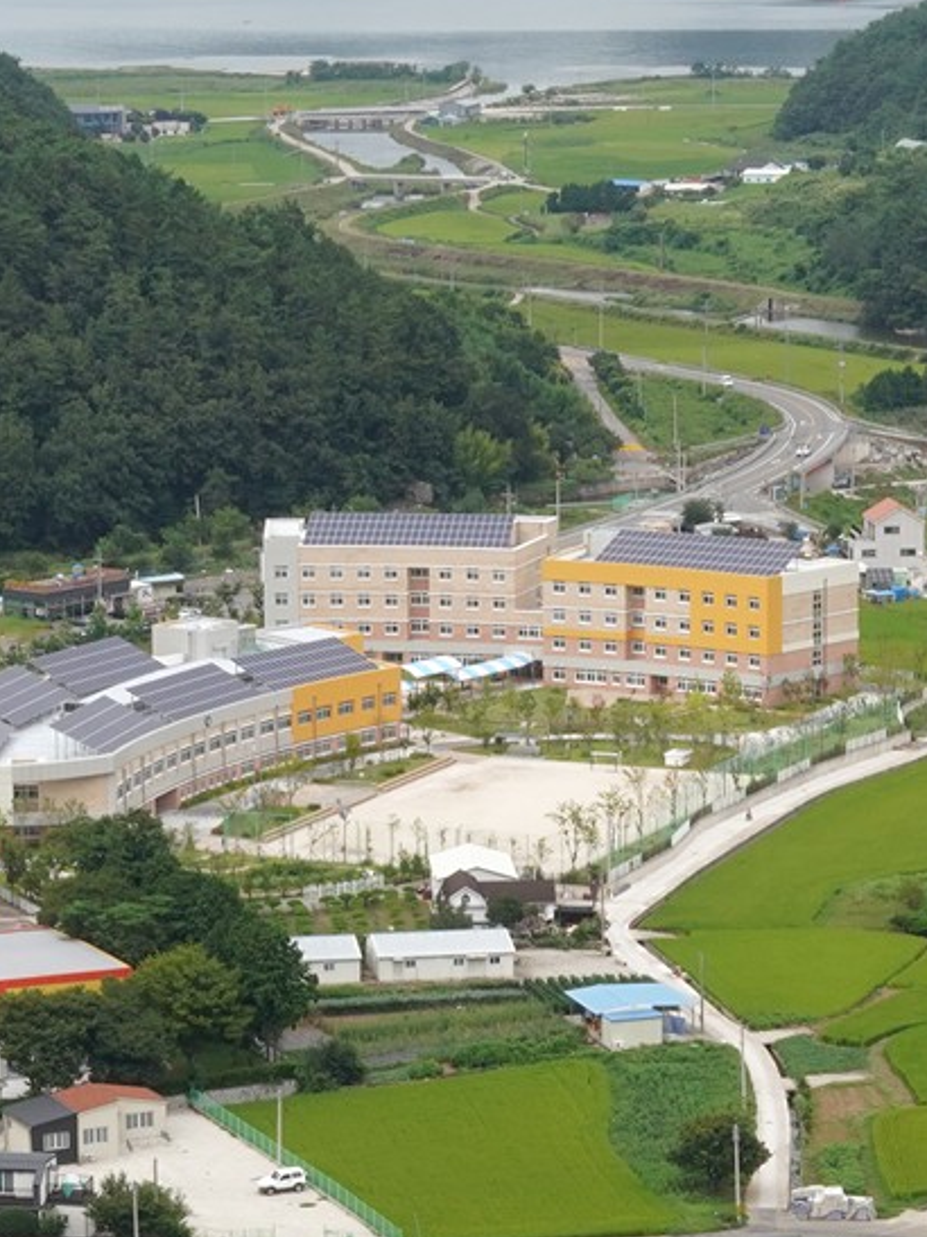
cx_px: 393
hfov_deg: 12.0
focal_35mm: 123
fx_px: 4394
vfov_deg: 16.0
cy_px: 642
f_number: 20
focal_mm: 35
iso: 400
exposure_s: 1/100
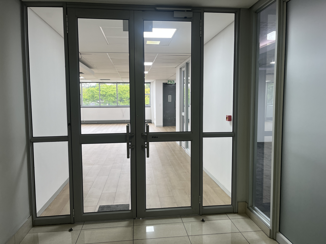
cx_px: 163
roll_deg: +0.8
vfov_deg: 53.1
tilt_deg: -4.9
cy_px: 122
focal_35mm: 26
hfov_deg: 67.3
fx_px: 245
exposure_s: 1/100
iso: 64
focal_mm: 5.1
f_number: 1.6
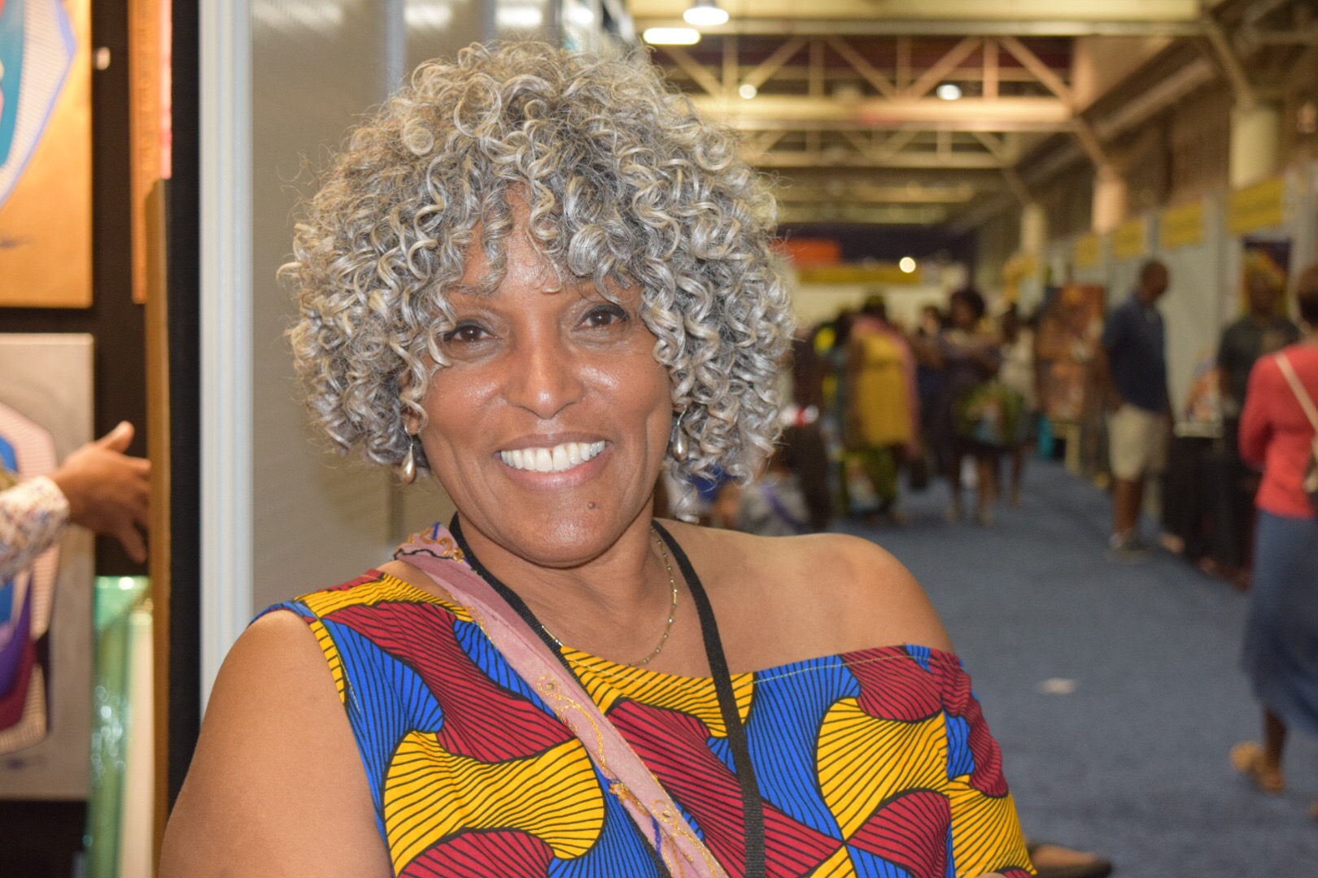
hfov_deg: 29.9
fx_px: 2471
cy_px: 439
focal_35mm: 68
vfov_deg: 20.2
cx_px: 659
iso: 2000
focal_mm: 45
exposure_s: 1/60
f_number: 5
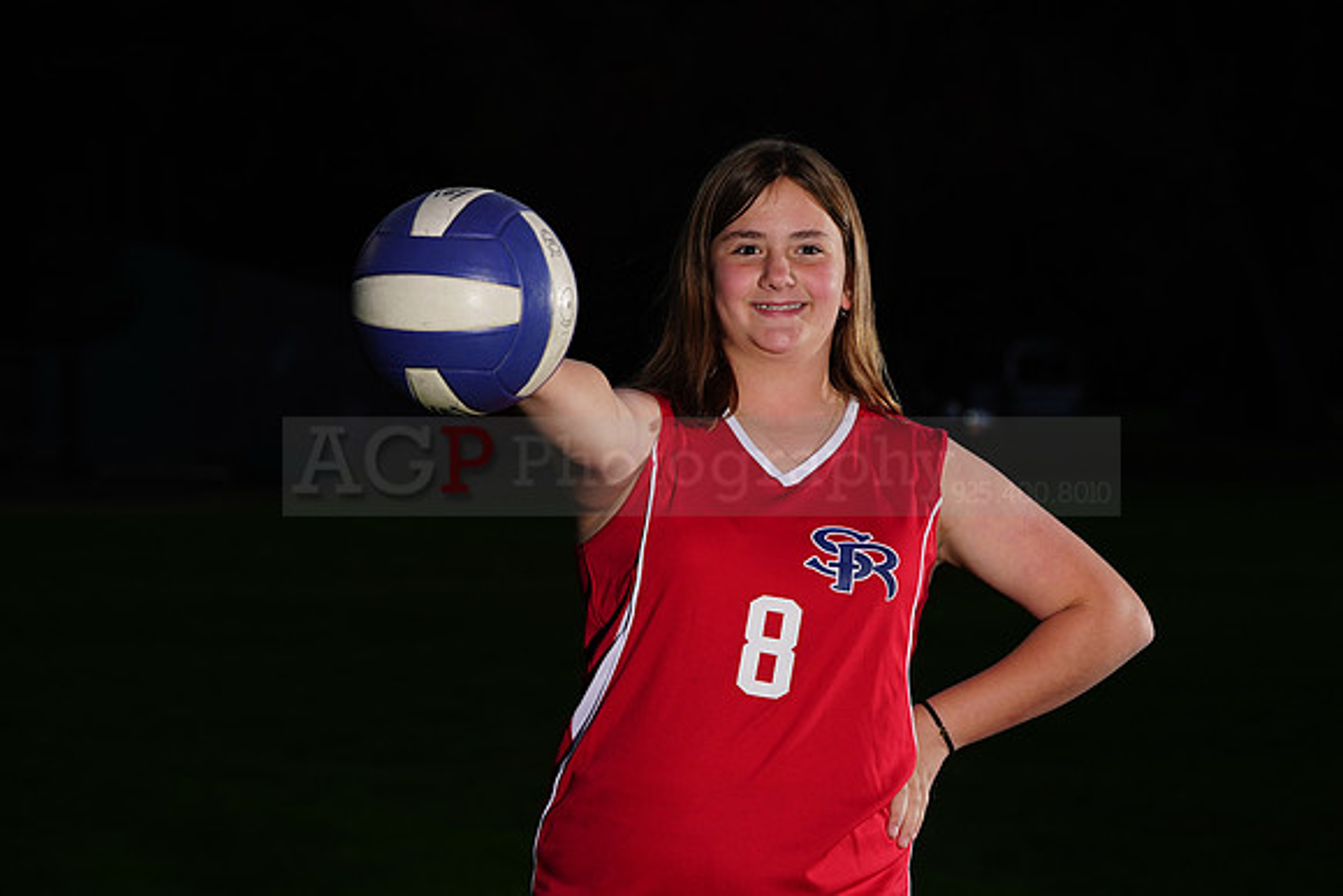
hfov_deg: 12.0
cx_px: 672
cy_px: 448
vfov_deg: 8.0
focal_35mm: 171
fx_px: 6380
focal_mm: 171
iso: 400
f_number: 10
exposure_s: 1/125
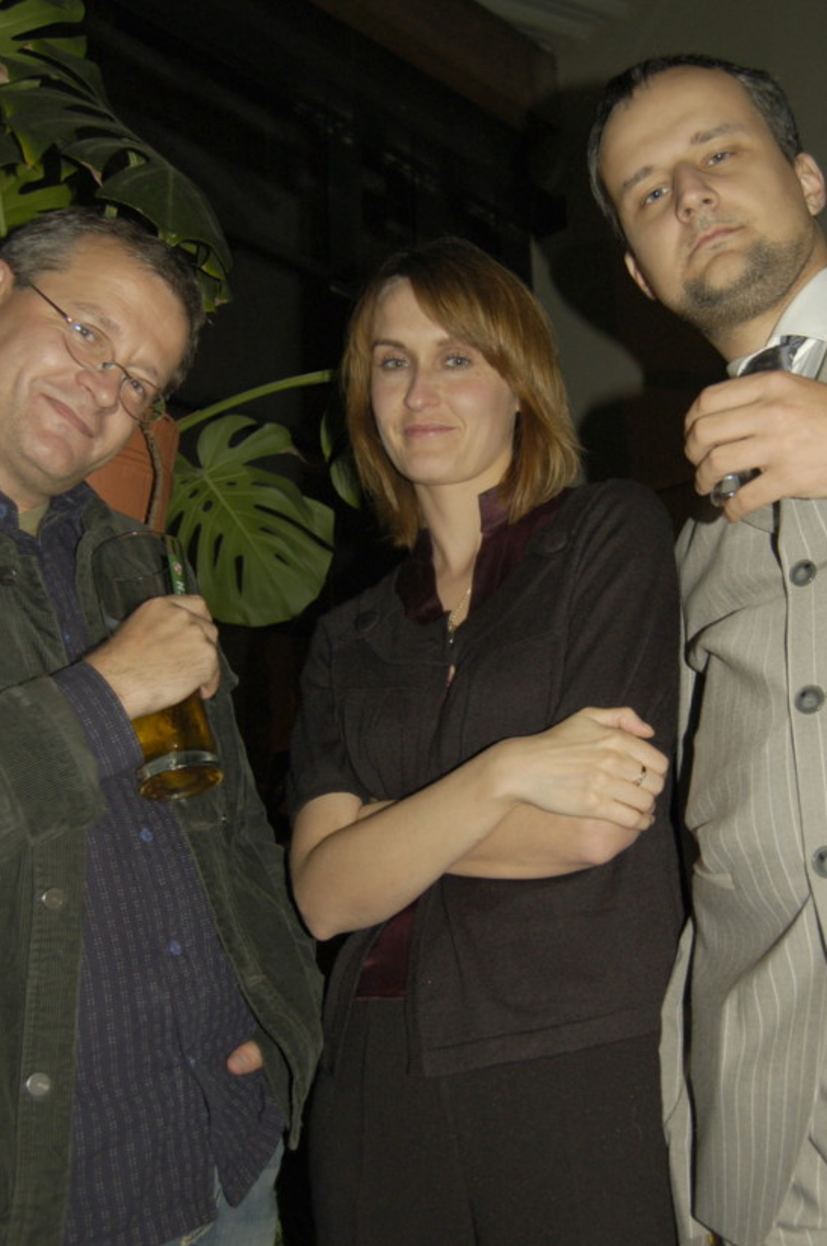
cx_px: 499
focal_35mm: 41
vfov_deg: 47.5
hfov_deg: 32.4
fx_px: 1417
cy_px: 621
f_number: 3.8
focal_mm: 22
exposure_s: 1/60
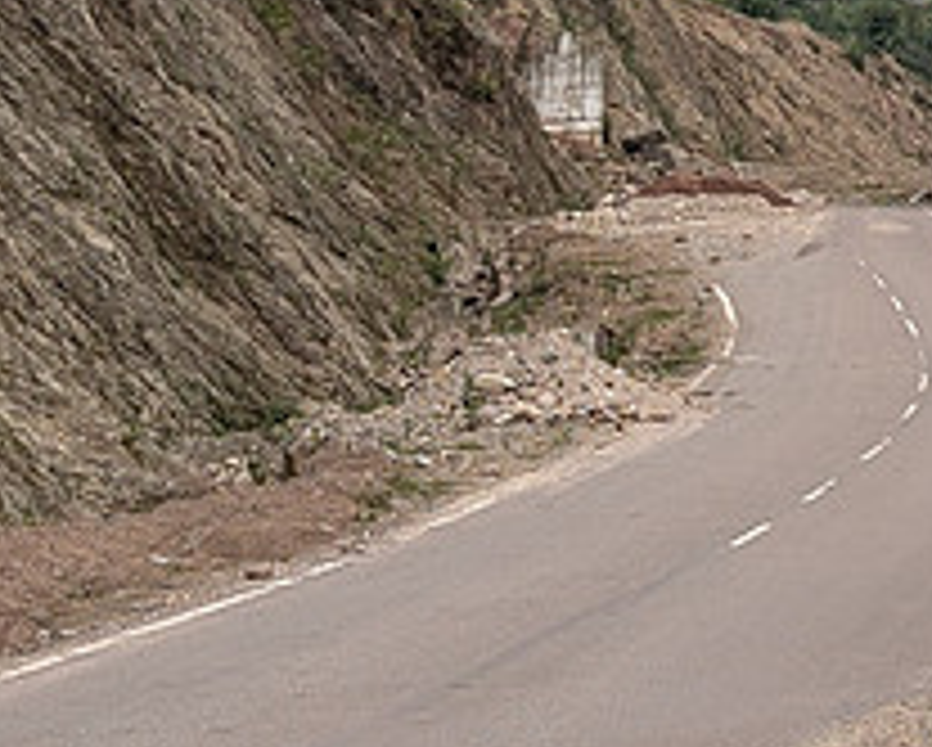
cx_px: 1256
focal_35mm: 134
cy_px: 128
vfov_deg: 11.5
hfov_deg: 13.7
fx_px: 3700
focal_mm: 6.9
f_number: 1.68
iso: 21
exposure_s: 1/661
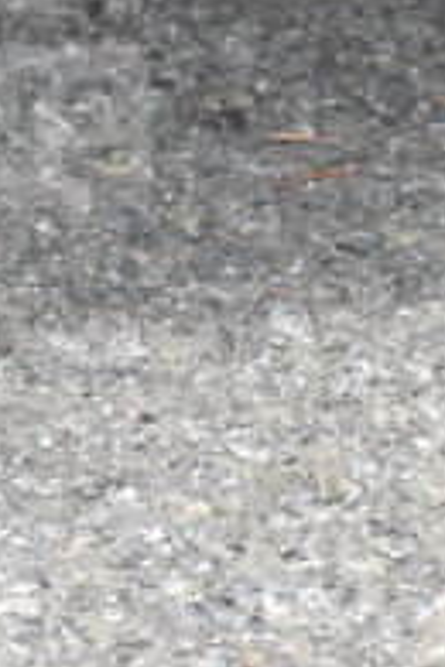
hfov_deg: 5.1
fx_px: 4950
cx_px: -236
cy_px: -63
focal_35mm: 267
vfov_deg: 7.7
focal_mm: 38
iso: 200
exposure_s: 1/160
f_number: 6.3
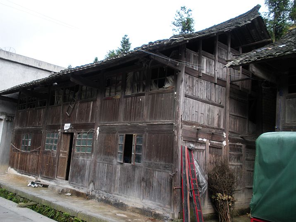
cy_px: 111
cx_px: 148
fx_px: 308
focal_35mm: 36
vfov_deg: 39.7
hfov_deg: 51.4
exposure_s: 1/101
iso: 64
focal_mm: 6.3
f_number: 3.5
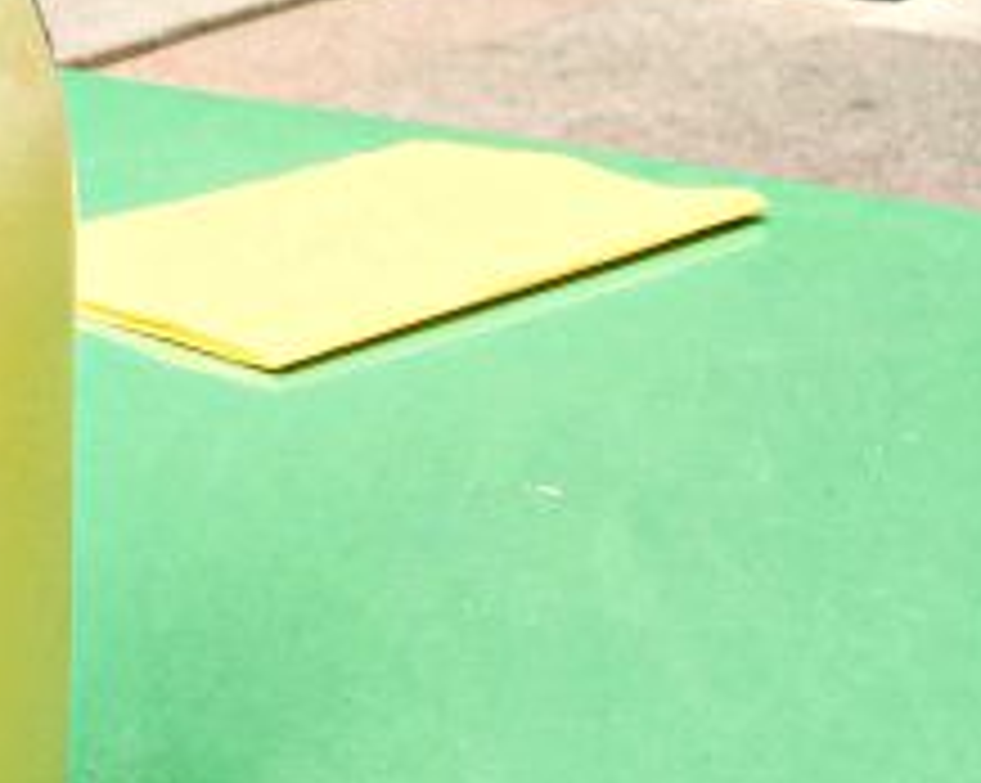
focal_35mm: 104
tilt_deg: -8.1
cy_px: -220
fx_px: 3017
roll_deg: -2.2
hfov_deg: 16.5
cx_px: -585
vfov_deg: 14.2
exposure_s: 1/554
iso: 32
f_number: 2.2
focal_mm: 4.15
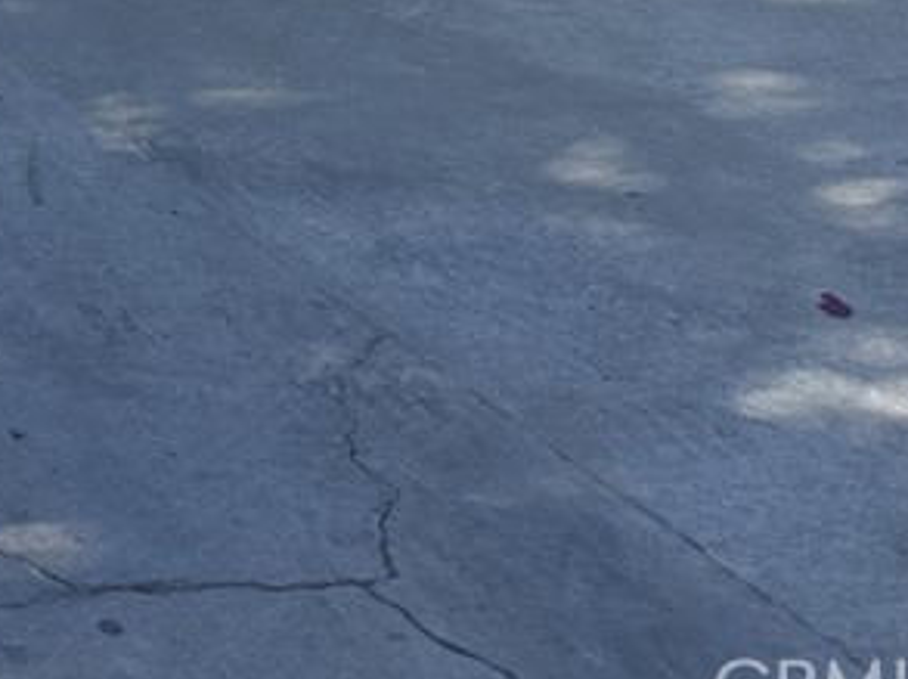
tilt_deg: -4.6
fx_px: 2201
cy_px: -459
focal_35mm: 84
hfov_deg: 19.9
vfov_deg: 15.6
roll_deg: -1.2
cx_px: -493
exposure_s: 1/2967
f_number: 1.78
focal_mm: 6.86
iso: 80
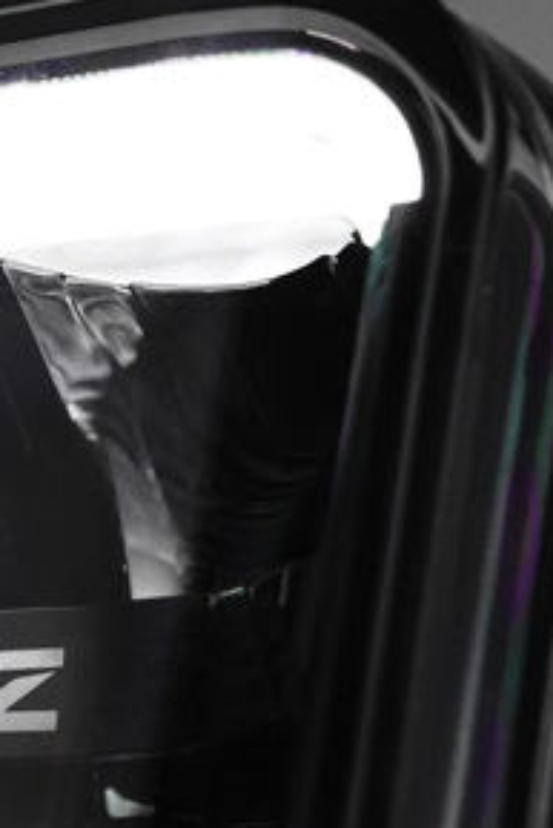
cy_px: 702
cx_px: 63
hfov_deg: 5.3
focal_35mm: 260
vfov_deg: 7.9
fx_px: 5983
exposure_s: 1/160
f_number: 4
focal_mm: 49
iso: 4000
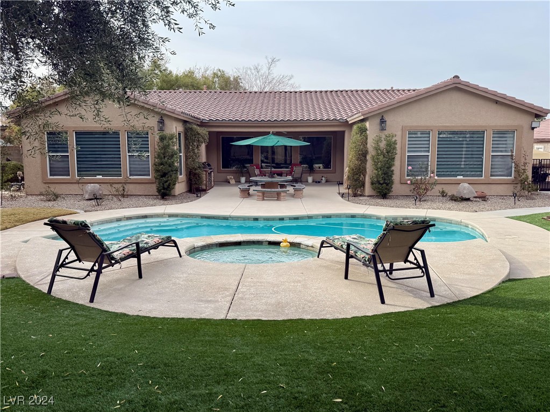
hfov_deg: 71.6
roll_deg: +2.2
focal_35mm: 24
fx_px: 381
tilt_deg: -8.3
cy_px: 206
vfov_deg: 56.8
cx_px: 275
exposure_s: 1/2299
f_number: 1.78
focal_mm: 6.76
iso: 80
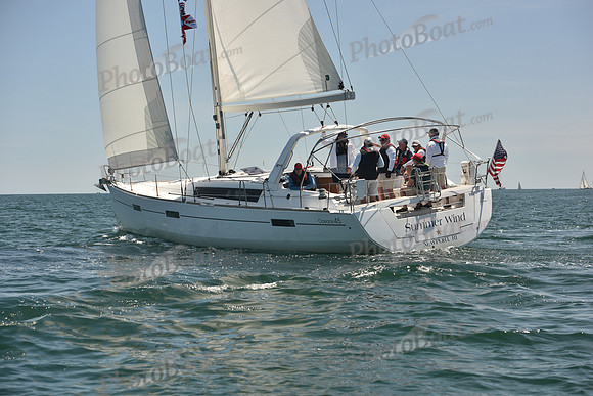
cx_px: 296
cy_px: 198
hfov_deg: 25.4
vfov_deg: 17.1
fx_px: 1318
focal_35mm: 80
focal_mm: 80
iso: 250
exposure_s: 1/800
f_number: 6.3
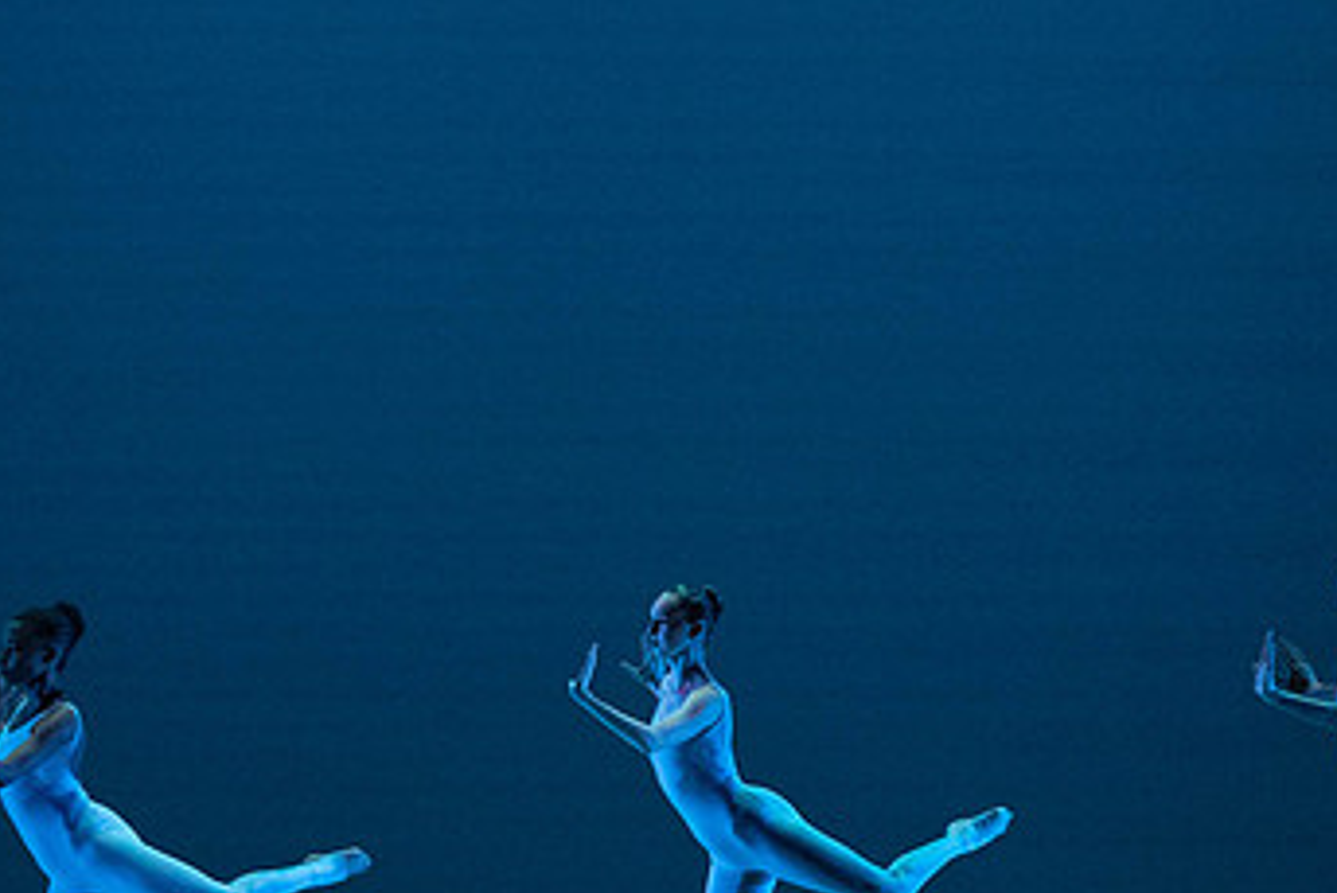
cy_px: 684
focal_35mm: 309
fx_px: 11480
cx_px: 702
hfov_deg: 6.7
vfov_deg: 4.5
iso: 16000
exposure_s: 1/400
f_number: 5.6
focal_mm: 183
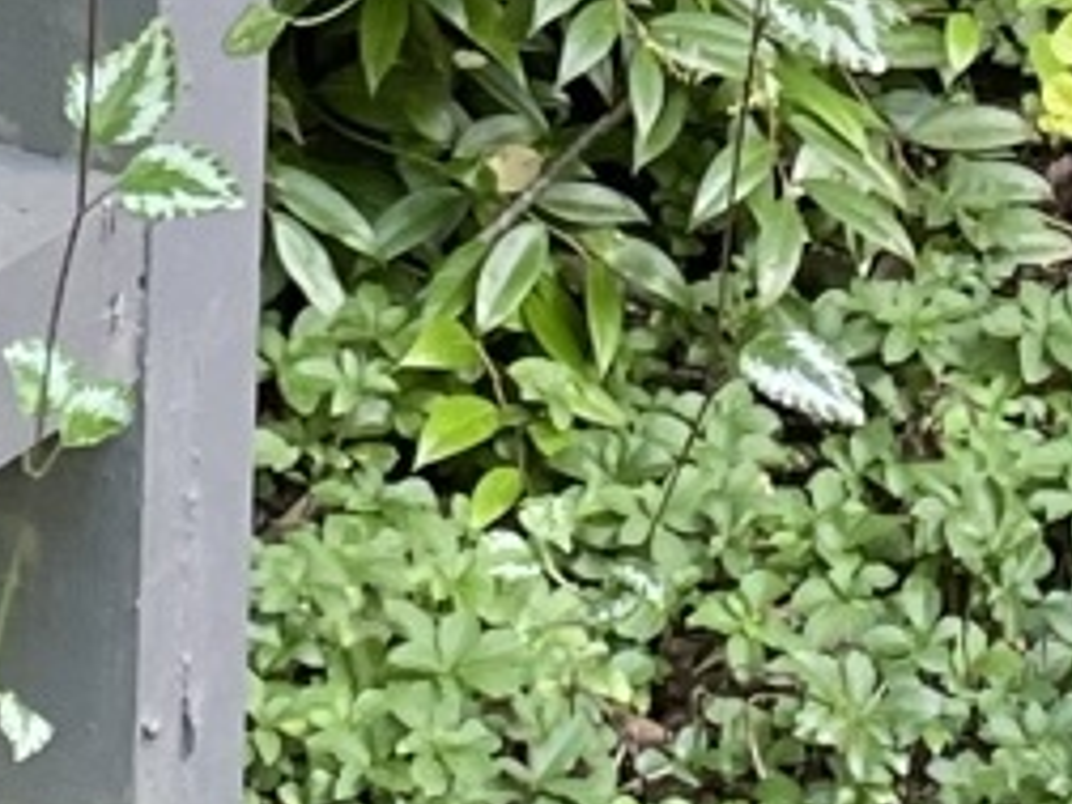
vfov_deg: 6.6
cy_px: -1255
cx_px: 545
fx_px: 6534
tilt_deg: -8.6
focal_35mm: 211
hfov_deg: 9.4
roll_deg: +1.1
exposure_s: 1/121
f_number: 1.6
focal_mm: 4.2
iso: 125
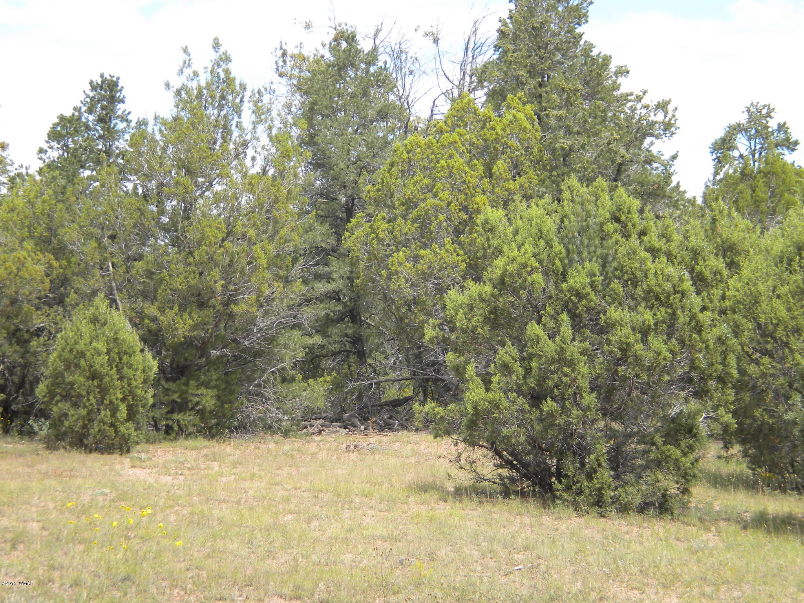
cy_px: 302
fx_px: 2439
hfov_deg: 18.7
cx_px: 402
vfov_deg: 14.1
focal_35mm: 105
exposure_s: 1/164
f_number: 5.9
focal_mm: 18.9
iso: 80
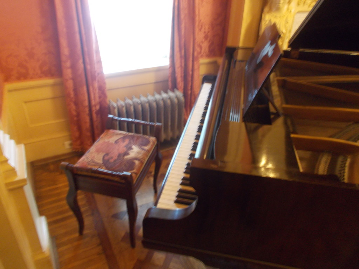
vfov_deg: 53.1
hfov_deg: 67.3
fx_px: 270
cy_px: 134
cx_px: 180
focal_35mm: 26
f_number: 3.2
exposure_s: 1/2
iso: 250
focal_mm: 4.6
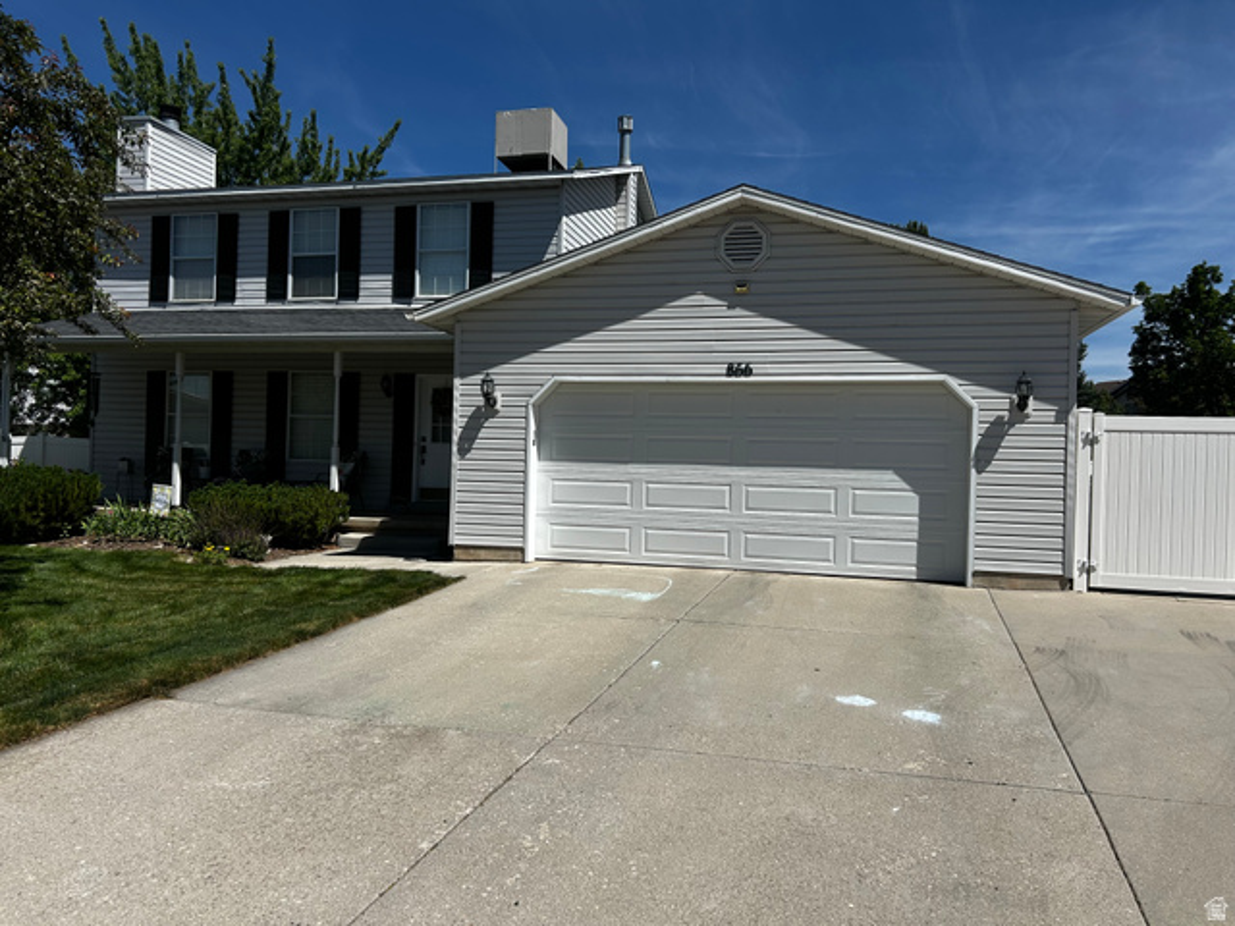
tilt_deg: -0.2
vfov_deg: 53.1
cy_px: 463
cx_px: 618
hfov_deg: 67.3
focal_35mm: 26
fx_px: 928
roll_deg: -1.1
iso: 50
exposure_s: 1/6993
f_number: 1.5
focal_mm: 5.7
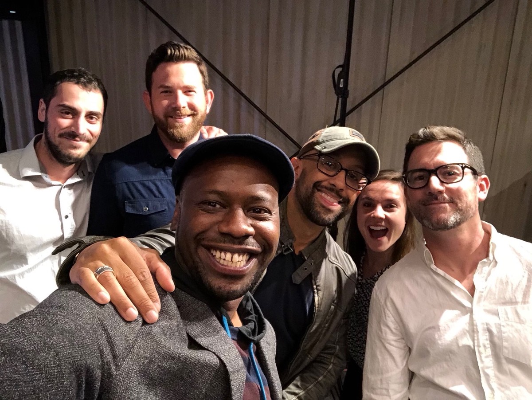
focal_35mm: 32
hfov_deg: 56.8
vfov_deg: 44.2
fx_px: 492
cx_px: 266
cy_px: 200
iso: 320
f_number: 2.2
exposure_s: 1/60
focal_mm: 2.87
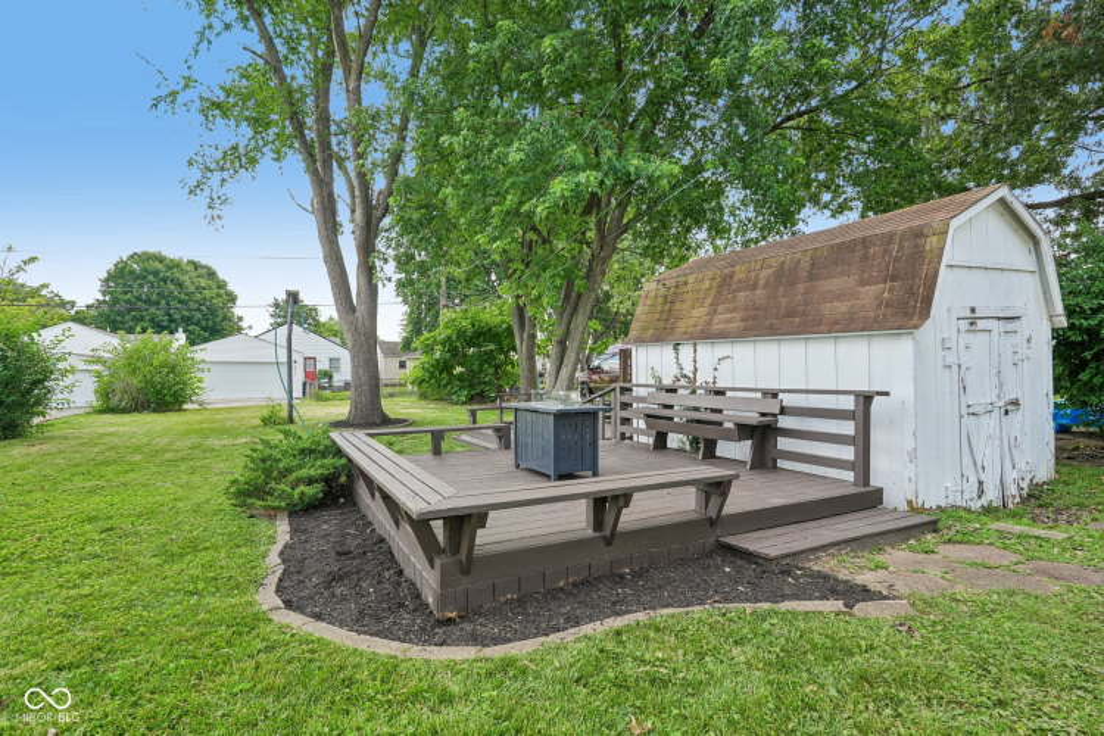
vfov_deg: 68.9
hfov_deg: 91.6
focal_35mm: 18
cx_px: 552
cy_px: 368
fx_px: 537
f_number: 8
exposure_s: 1/30
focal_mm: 17.5
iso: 100
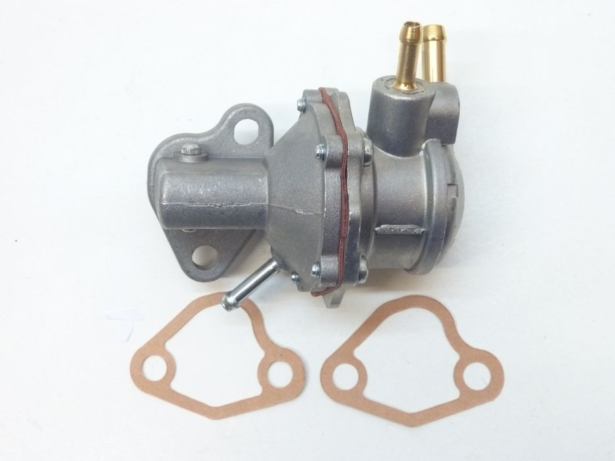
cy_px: 230
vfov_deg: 28.0
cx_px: 308
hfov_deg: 36.8
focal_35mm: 52
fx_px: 924
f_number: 3.8
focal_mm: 8.5
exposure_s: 1/15
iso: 400
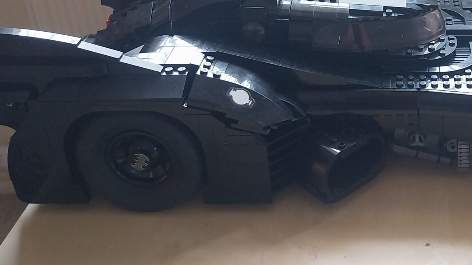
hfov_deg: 35.6
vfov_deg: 21.2
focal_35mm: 56
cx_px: 399
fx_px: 701
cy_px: 50
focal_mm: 4
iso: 250
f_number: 1.8
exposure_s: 1/50
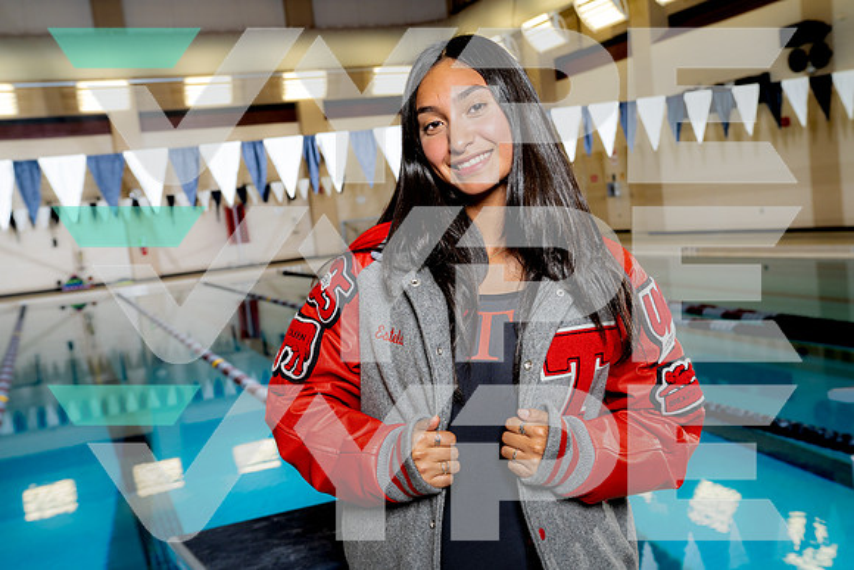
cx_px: 427
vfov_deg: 33.4
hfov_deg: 48.4
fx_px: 949
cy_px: 285
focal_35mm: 40
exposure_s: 1/250
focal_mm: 40
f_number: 5.6
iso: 320
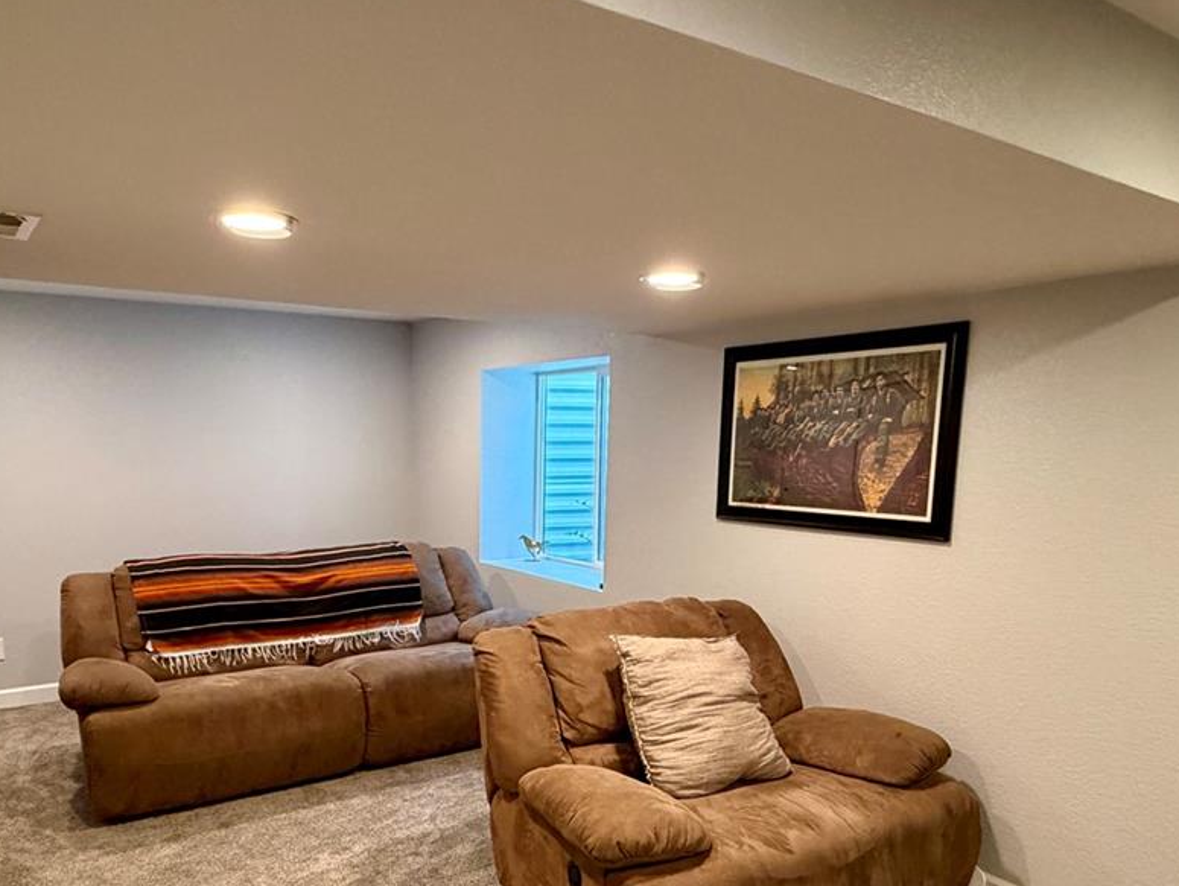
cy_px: 588
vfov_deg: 52.1
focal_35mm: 26
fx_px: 886
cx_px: 469
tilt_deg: -10.5
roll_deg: -0.2
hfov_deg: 66.6
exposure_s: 1/60
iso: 400
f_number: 2.2
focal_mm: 2.22
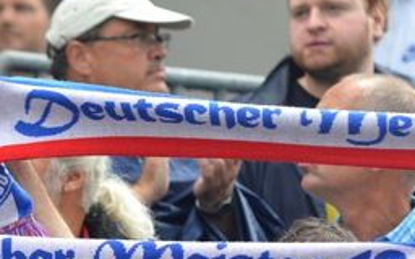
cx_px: 201
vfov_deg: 2.7
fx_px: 5589
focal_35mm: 494
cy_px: 291
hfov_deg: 4.3
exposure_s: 1/1000
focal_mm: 145
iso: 640
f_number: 4.5
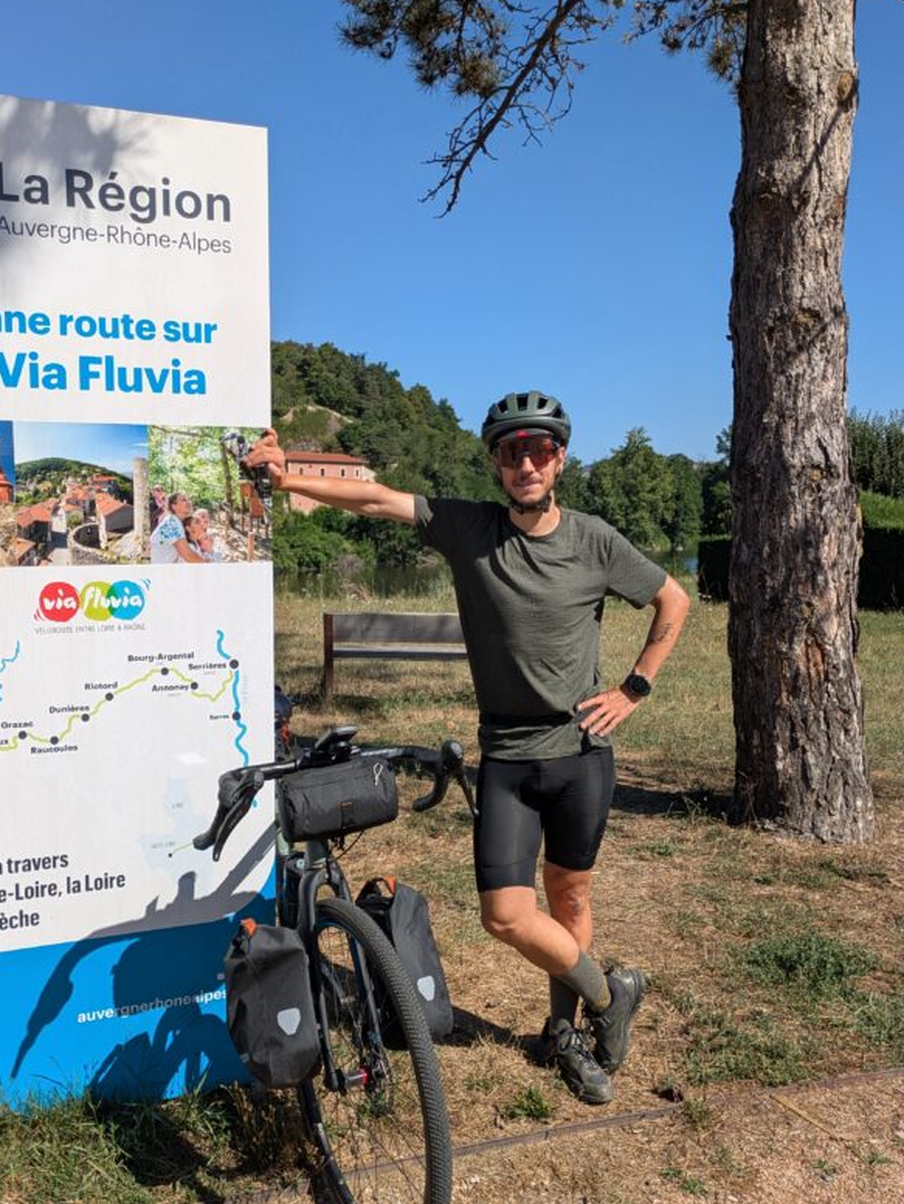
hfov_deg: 43.0
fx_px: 1148
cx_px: 413
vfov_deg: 55.3
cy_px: 653
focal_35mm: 33
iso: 47
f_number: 1.89
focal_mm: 5.43
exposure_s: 1/2538
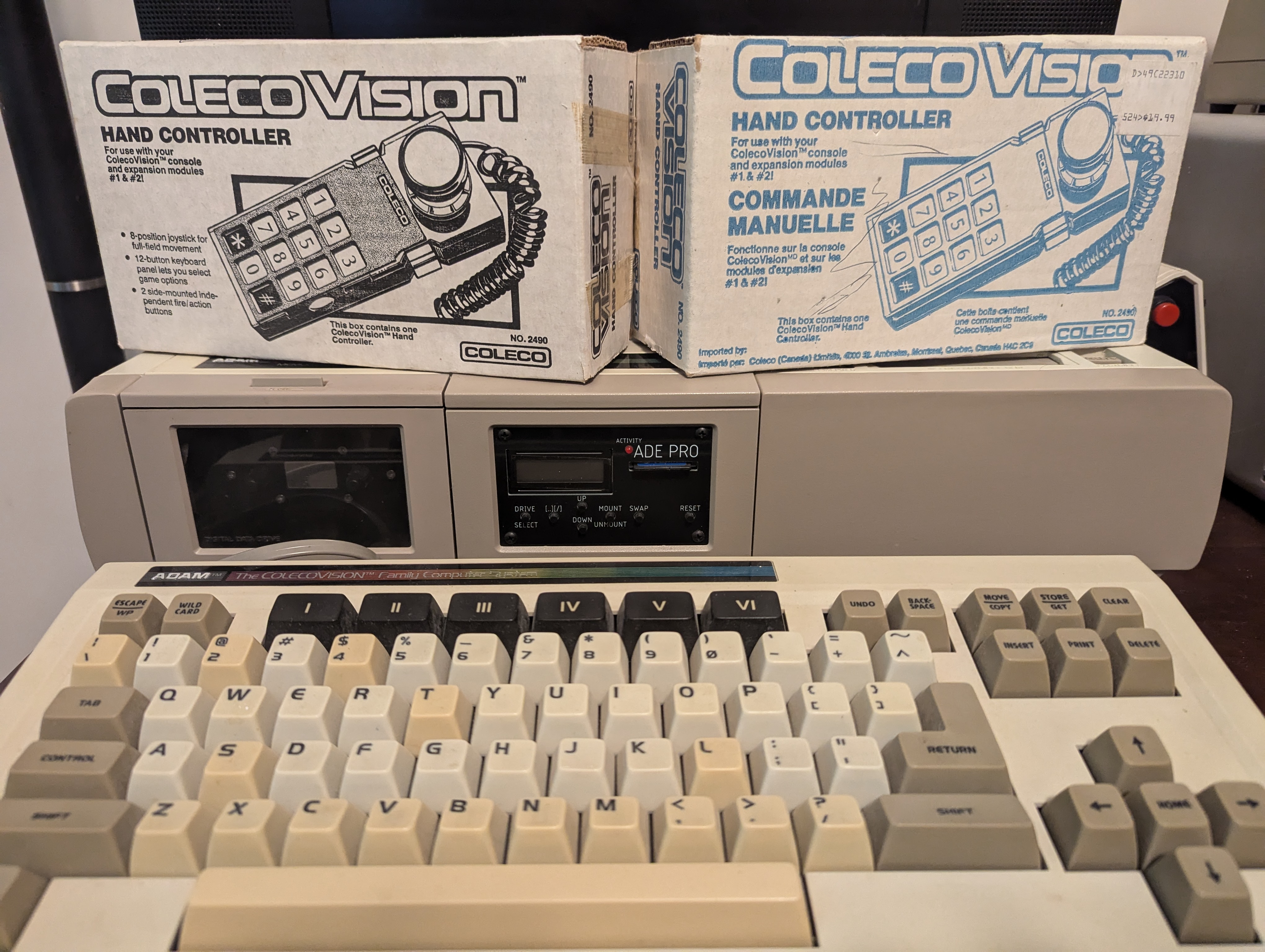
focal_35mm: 24
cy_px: 476
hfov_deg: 71.5
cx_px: 632
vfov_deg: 56.9
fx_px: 878
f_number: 1.85
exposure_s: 1/37.5
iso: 934
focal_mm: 6.81
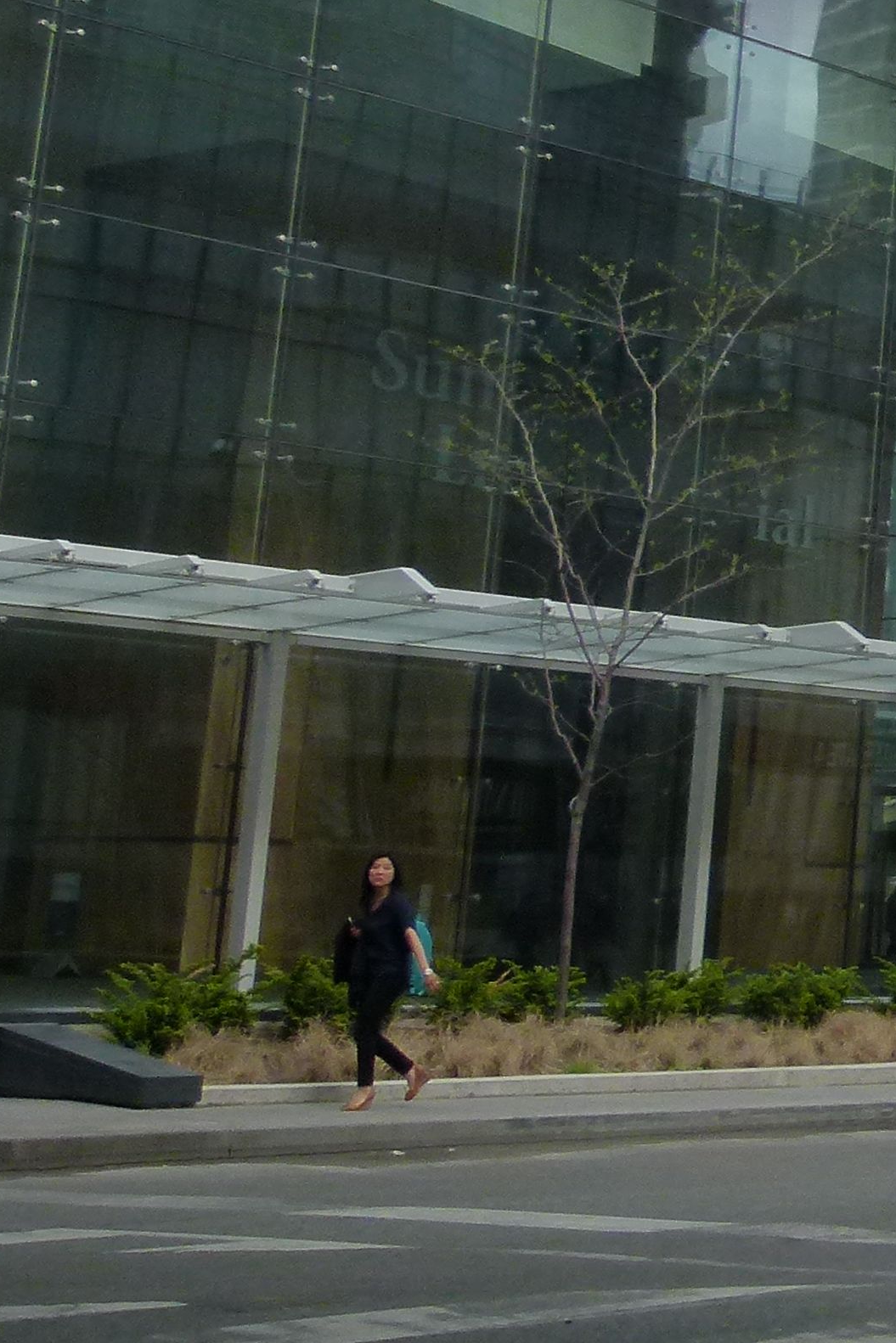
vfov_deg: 28.1
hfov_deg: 16.0
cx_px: 1662
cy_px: 382
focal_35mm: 71
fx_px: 2650
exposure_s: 1/500
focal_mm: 4.5
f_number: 4
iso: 160
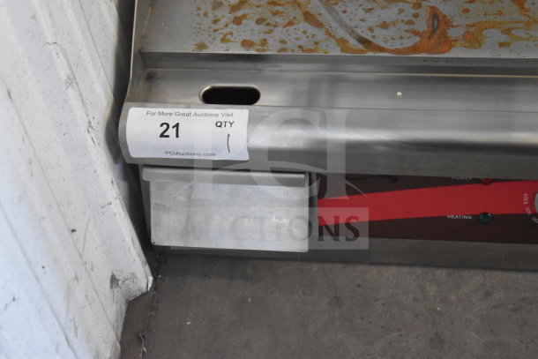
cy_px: 180
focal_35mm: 82
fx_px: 1233
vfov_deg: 16.6
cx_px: 269
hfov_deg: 24.6
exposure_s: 1/100
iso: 7200
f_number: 5.6
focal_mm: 55
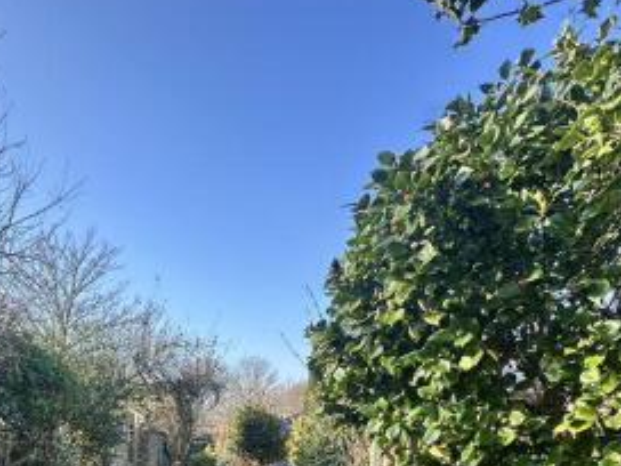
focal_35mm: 30
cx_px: 197
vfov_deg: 42.3
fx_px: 538
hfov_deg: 58.4
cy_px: 433
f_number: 2.2
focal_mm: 2.22
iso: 40
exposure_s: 1/640
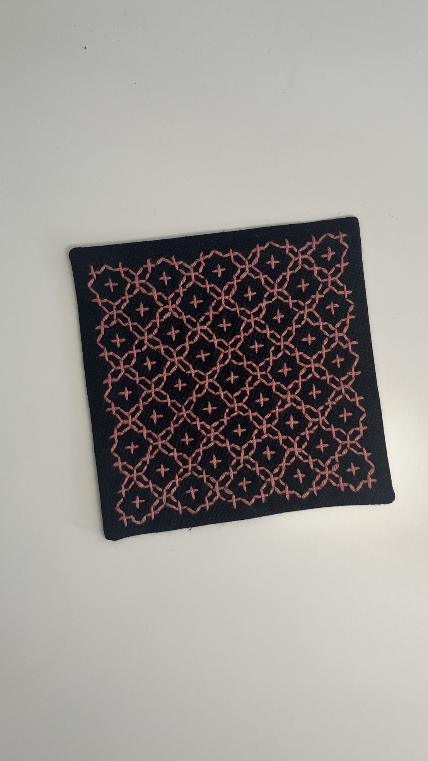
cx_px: 225
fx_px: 625
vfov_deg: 62.6
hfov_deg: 37.8
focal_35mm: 31
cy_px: 376
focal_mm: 3.99
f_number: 1.8
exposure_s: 1/112
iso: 32
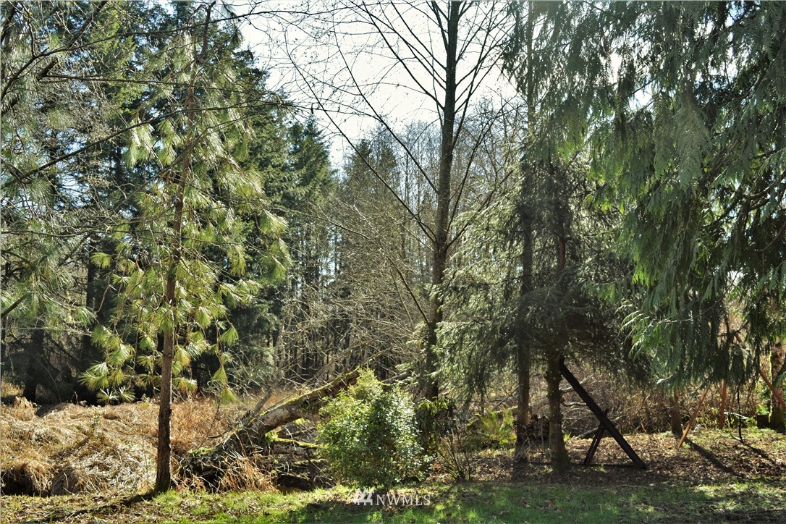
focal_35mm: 33
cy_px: 262
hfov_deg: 57.2
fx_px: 720
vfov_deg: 40.0
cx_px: 393
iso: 100
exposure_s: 1/160
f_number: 6.3
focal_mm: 22
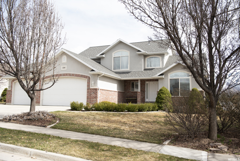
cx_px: 120
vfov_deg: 42.4
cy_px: 80
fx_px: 207
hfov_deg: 60.3
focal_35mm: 31
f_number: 4
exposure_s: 1/1000
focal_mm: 31
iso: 200
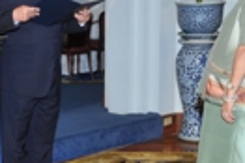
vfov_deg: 12.6
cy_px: 96
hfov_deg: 18.4
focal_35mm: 108
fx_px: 734
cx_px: -7
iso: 400
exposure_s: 1/60
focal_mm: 34
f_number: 5.6
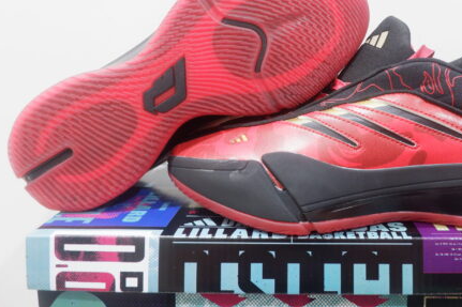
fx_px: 410
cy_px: 102
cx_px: 293
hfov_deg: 57.9
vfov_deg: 40.6
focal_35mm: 32
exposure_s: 1/25
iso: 1250
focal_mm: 15
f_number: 3.5
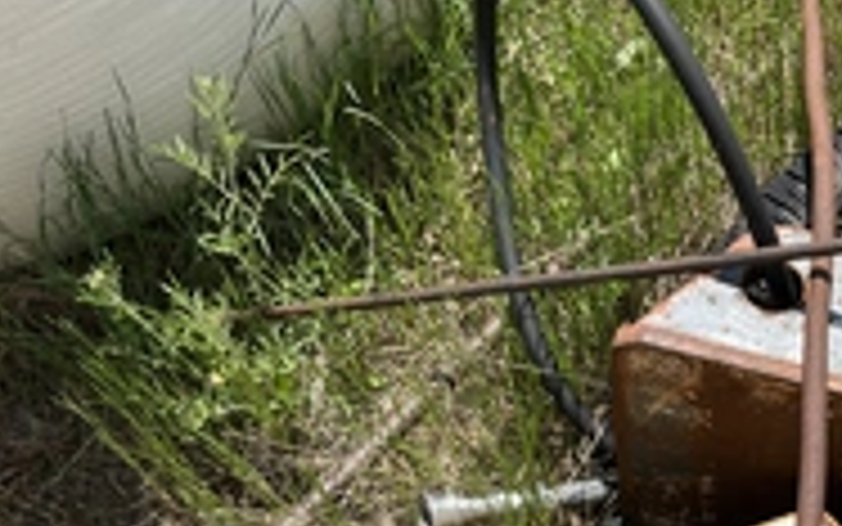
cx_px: 865
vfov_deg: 20.7
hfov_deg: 31.6
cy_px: 611
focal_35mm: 59
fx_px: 1354
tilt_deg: -70.5
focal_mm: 5.1
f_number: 1.6
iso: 50
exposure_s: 1/2309
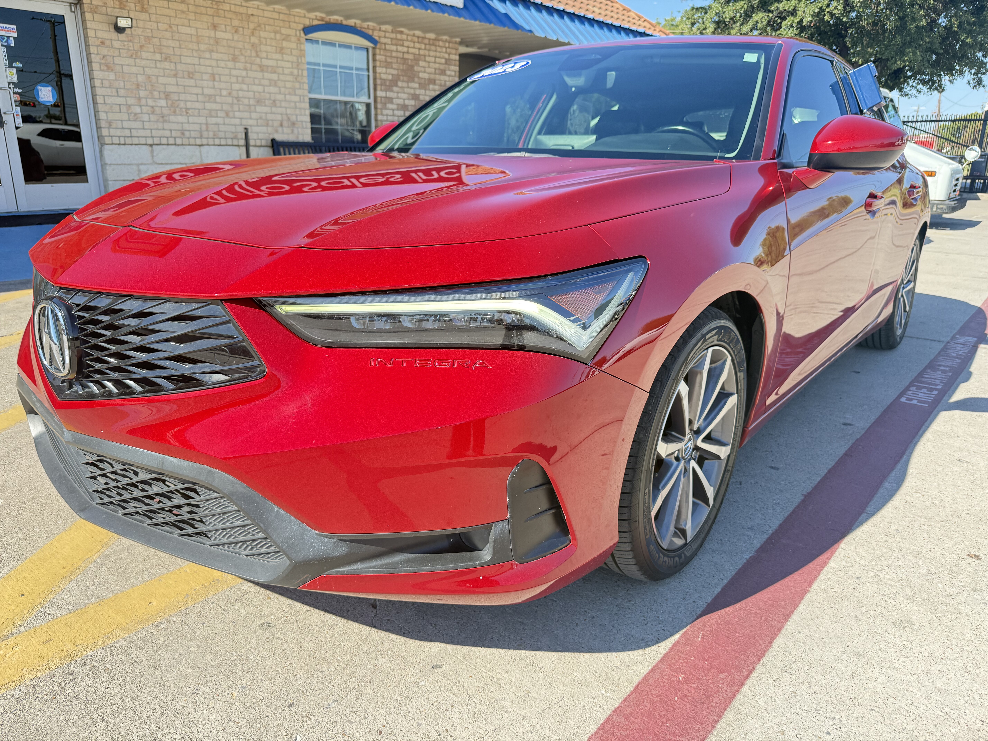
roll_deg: -1.8
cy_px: 370
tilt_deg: -16.9
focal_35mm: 24
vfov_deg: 56.8
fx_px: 685
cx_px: 494
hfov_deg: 71.6
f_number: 1.78
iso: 100
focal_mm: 6.76
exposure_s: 1/1005
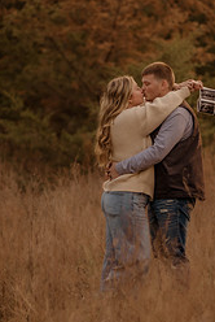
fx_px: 1376
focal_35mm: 154
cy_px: 166
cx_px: 118
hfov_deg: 8.9
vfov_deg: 13.3
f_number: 1.4
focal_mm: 85
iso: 320
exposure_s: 1/1000
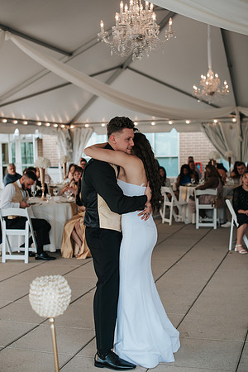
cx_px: 124
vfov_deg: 39.6
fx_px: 517
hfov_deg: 27.0
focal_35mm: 50
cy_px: 186
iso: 140
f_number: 2.8
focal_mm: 50
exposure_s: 1/160
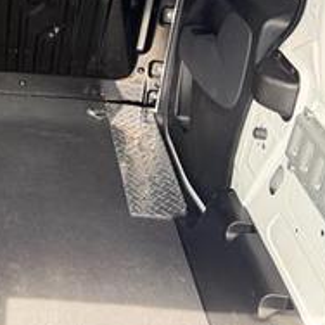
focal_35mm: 57
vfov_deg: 29.0
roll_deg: -1.1
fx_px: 605
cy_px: 41
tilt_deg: -24.7
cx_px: -45
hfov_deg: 27.2
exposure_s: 1/60
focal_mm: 6.76
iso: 200
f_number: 1.78
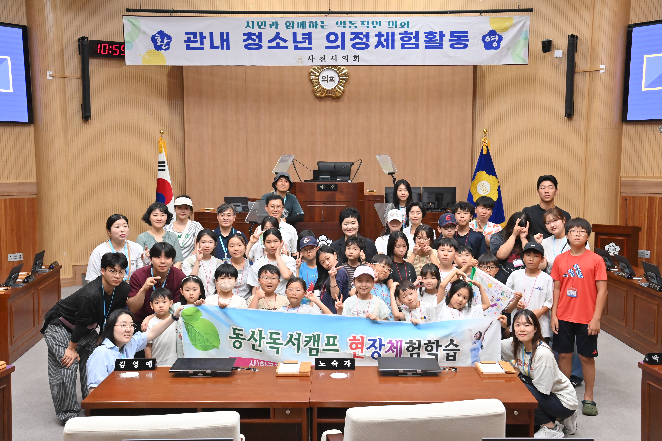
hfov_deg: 50.7
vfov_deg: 35.1
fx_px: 699
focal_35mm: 38
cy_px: 220
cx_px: 331
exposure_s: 1/250
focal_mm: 38
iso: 6400
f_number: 6.3
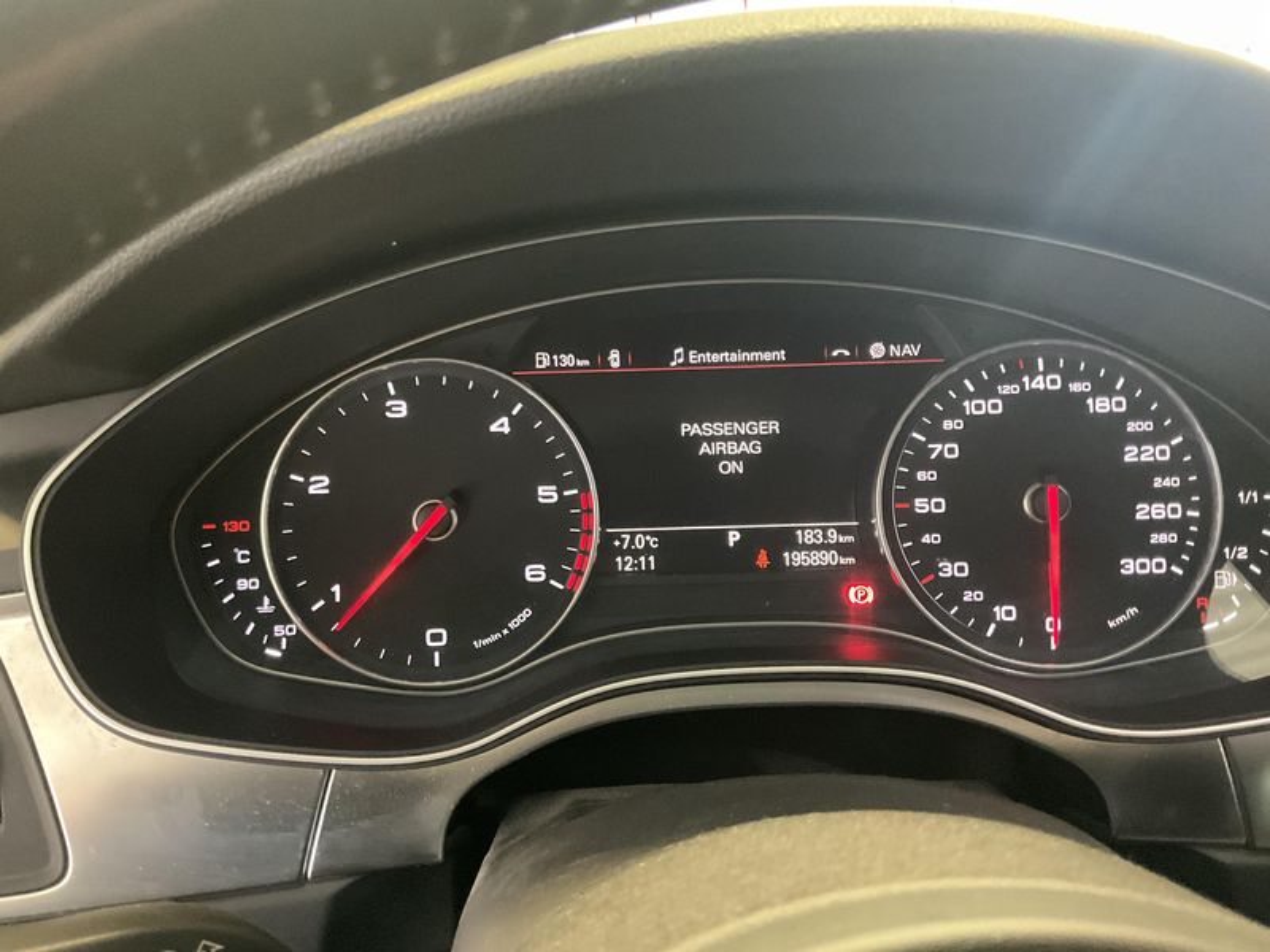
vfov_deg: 48.2
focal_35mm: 29
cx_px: 635
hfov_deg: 61.7
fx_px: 1064
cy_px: 476
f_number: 1.8
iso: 500
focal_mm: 3
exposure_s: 1/28
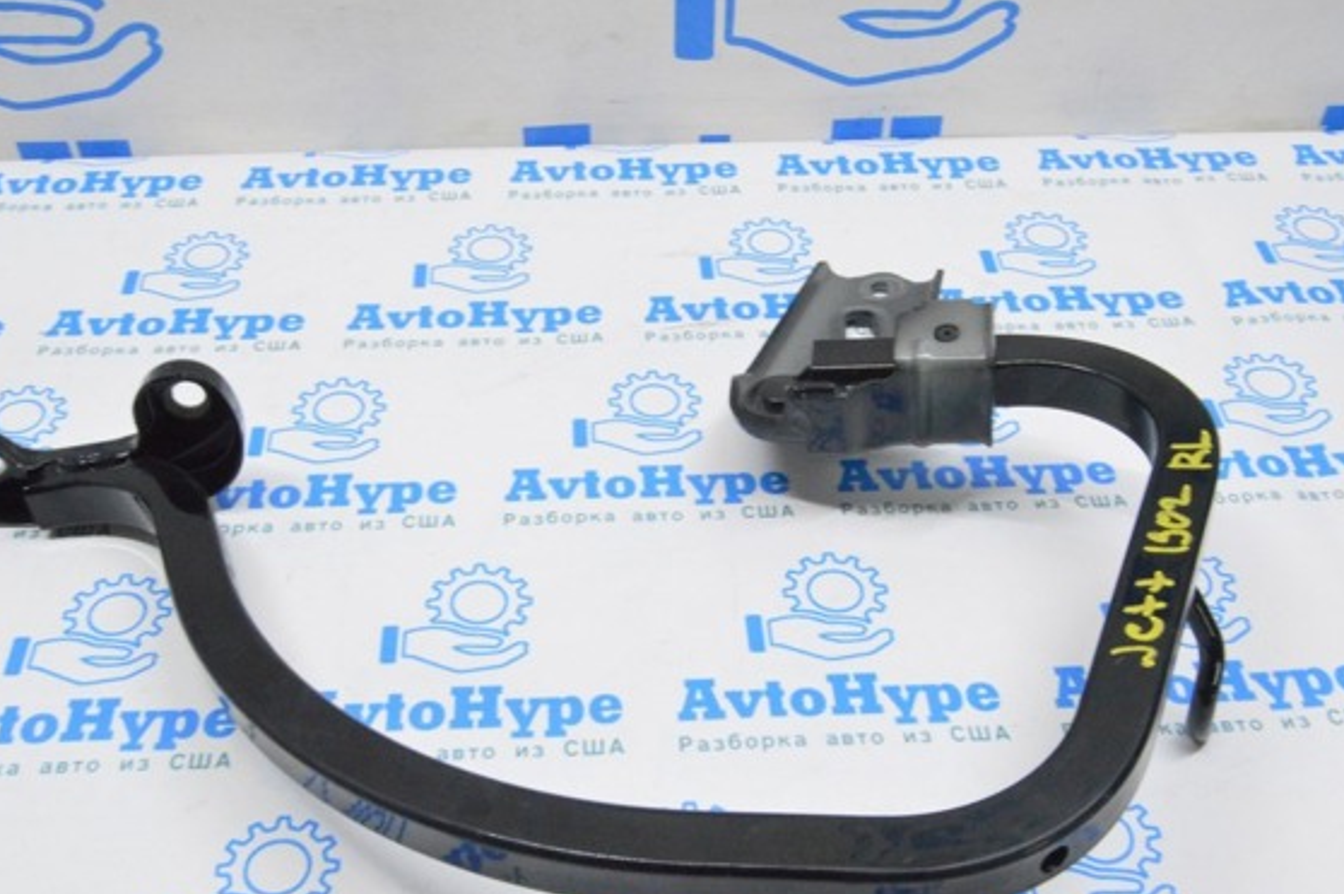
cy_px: 502
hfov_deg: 48.9
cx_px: 633
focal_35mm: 40
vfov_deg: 33.6
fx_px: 1476
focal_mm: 23
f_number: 20
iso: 6400
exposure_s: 1/20
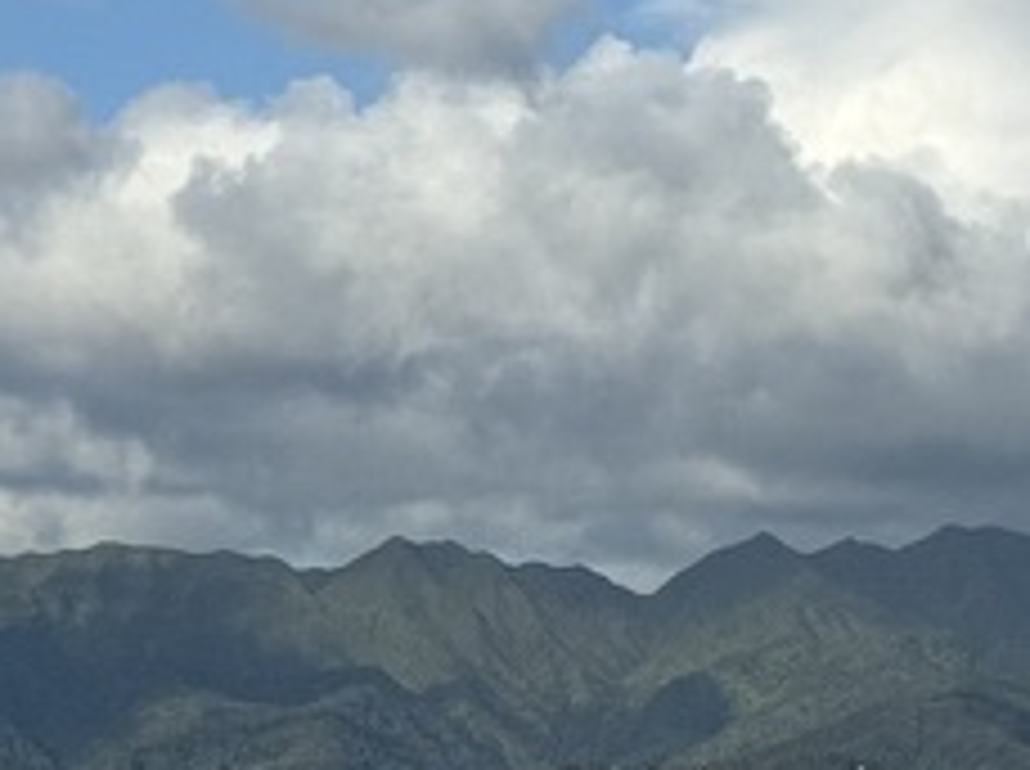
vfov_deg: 6.9
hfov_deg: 9.2
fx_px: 6387
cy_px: 383
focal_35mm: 215
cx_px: 571
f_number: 1.78
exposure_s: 1/7092
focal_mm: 6.86
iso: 64
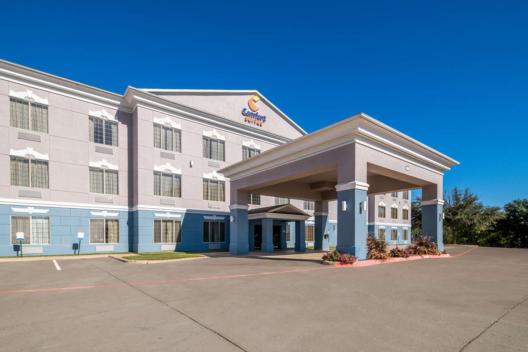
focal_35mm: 16
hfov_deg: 96.7
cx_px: 264
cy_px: 176
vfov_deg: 73.7
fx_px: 235
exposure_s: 1/640
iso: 200
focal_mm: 16
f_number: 8
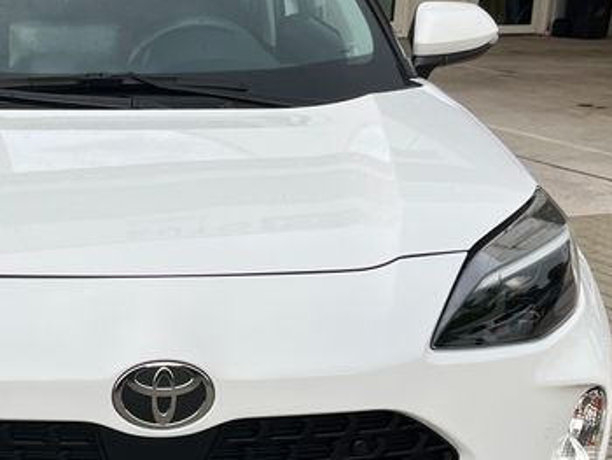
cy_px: 306
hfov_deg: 24.9
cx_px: 56
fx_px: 1345
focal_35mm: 76
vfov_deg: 19.3
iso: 50
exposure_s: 1/592
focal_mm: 5.1
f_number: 1.6
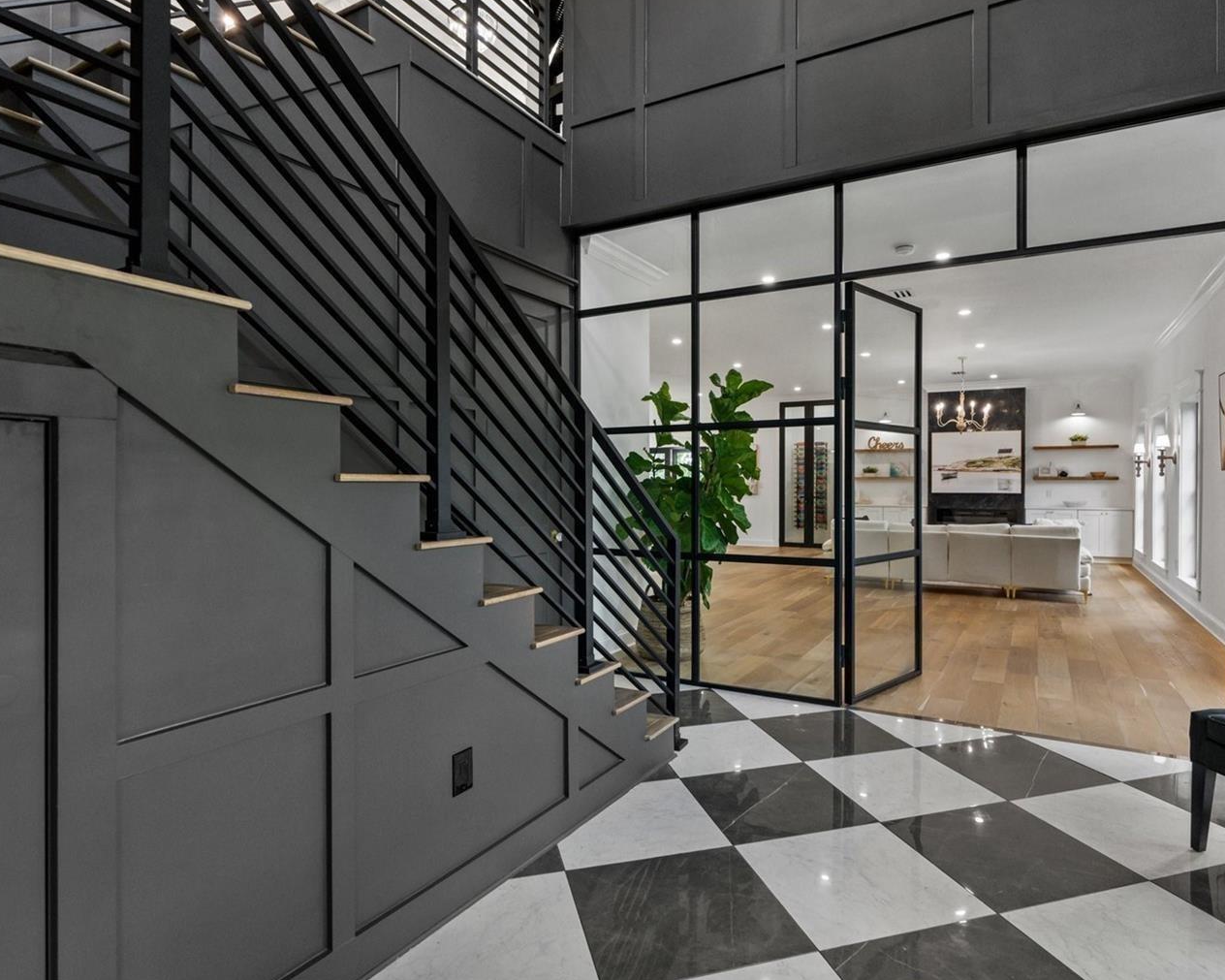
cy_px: 476
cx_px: 659
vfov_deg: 70.8
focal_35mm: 19
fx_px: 689
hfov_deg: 83.1
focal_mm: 16
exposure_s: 1/125
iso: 1600
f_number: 5.6
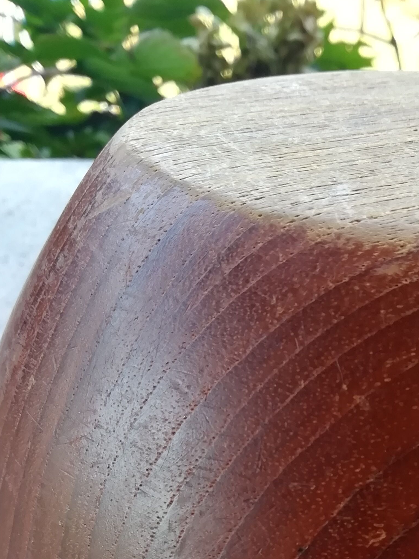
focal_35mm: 53
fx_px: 855
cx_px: 407
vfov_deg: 33.6
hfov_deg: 26.3
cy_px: 536
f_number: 2.2
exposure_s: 1/50
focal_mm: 3.21
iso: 64
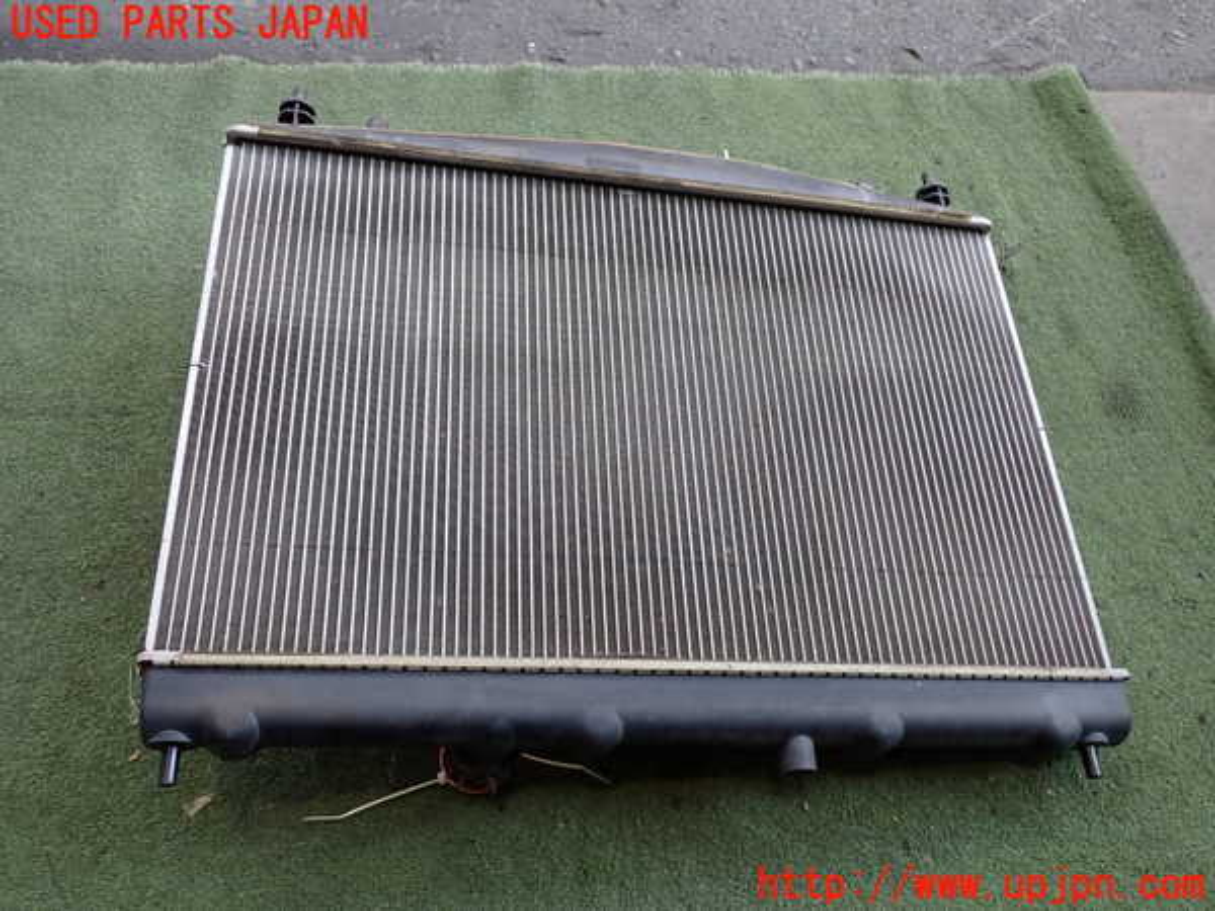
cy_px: 456
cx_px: 608
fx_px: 1053
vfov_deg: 46.8
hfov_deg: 60.0
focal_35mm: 30
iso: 200
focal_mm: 5.4
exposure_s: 1/125
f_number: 2.3
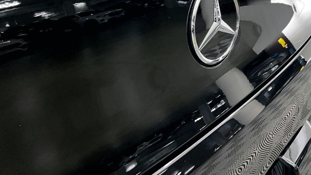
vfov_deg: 27.0
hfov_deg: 46.7
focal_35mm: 43
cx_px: 203
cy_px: 27
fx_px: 355
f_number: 1.8
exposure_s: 1/60
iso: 125
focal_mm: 3
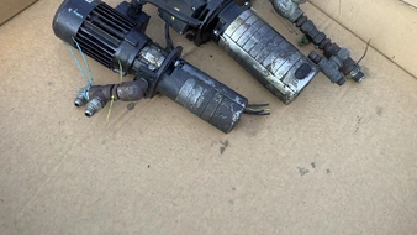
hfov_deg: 50.5
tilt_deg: -60.7
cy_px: 56
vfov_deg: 29.2
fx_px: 442
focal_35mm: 40
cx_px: 204
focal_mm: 3.3
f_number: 2.4
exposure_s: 1/172
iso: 25
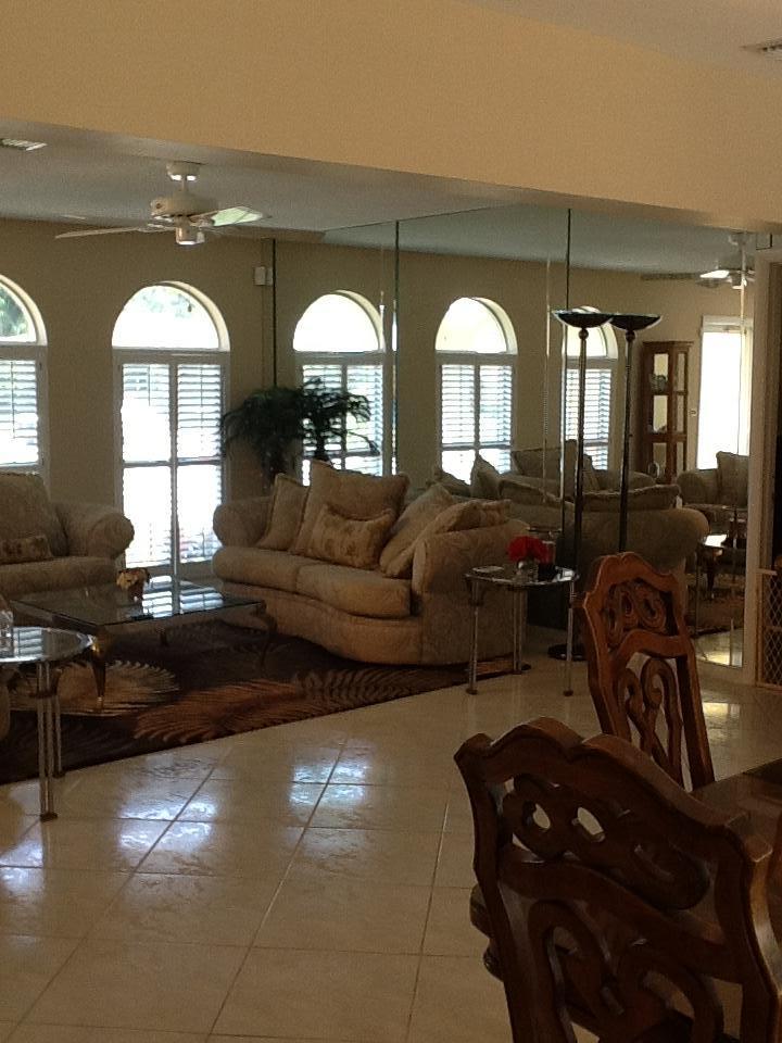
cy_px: 522
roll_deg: +1.1
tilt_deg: -10.5
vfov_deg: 42.9
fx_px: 1325
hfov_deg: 32.9
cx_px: 391
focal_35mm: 44
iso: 50
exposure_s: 1/30
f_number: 2.4
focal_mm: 2.03
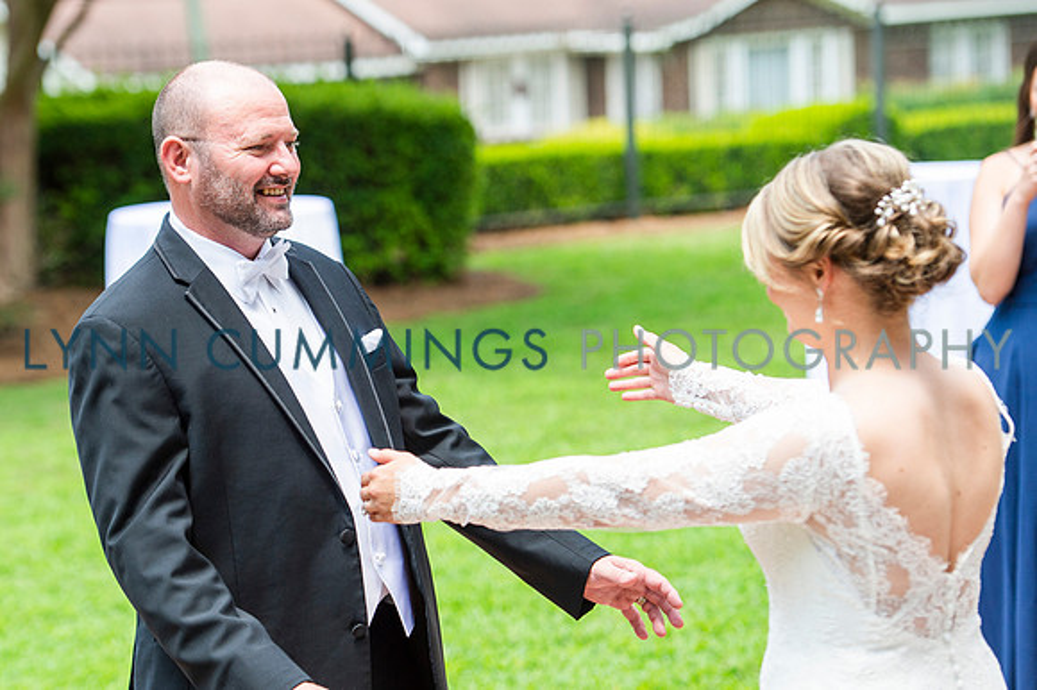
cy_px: 382
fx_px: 3821
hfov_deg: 15.4
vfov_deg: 10.3
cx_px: 409
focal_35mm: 133
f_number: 3.5
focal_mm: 105
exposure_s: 1/1250
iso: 400
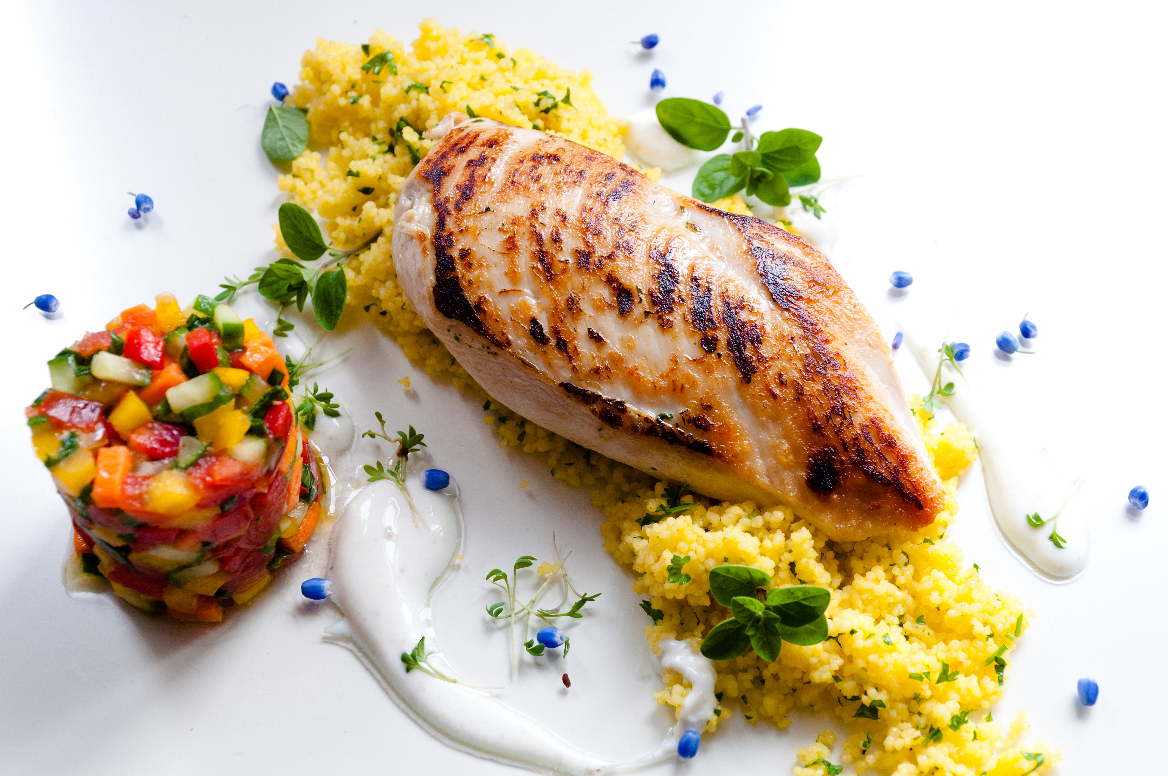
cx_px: 584
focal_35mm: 63
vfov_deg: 21.5
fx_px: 2041
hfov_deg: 31.9
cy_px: 388
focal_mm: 42
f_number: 7.1
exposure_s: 1/60
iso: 400
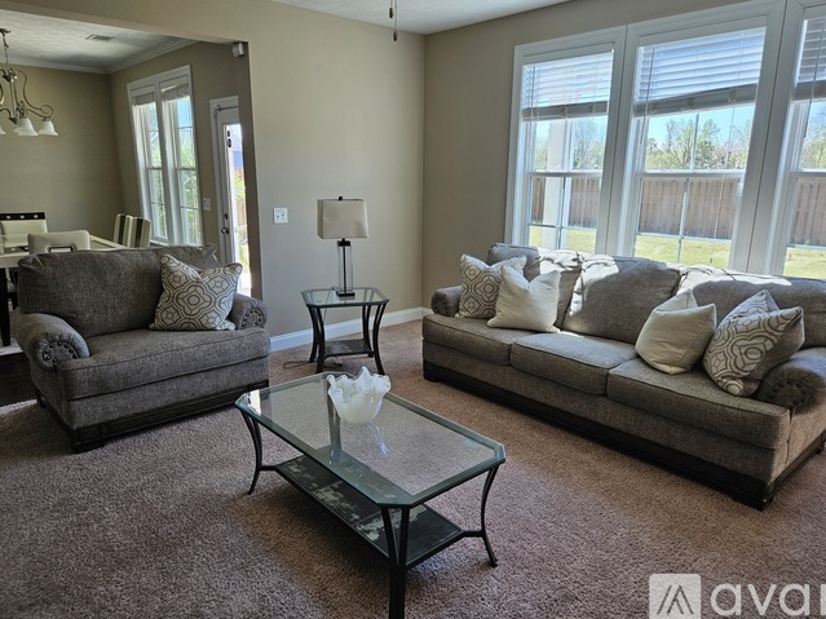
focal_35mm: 24
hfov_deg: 71.6
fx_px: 573
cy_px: 302
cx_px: 427
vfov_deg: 56.8
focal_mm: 5.4
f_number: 1.8
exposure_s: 1/180
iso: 64
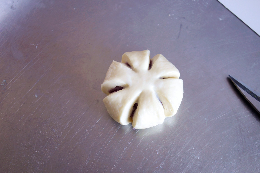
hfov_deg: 51.7
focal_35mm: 37
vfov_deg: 35.9
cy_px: 87
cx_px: 147
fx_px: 267
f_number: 2.5
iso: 250
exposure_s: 1/40
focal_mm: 12.03
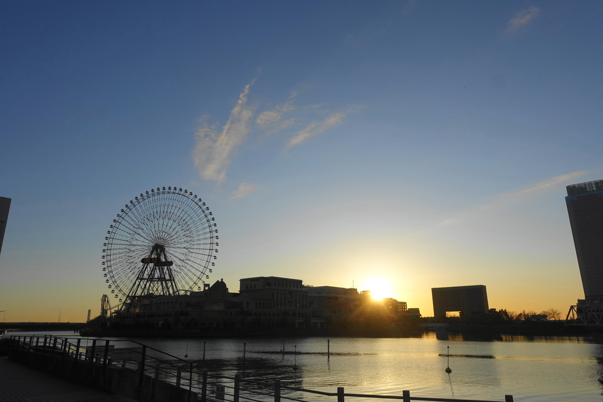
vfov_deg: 53.1
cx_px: 302
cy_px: 201
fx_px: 402
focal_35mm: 24
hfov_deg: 73.7
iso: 125
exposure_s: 1/100
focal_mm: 8.8
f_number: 5.6
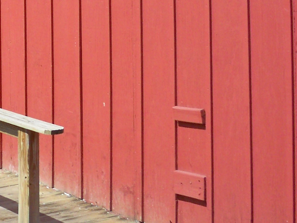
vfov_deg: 11.5
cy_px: -133
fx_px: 1056
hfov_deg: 14.8
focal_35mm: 123
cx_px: -165
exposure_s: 1/500
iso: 64
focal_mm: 6.3
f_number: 4.7
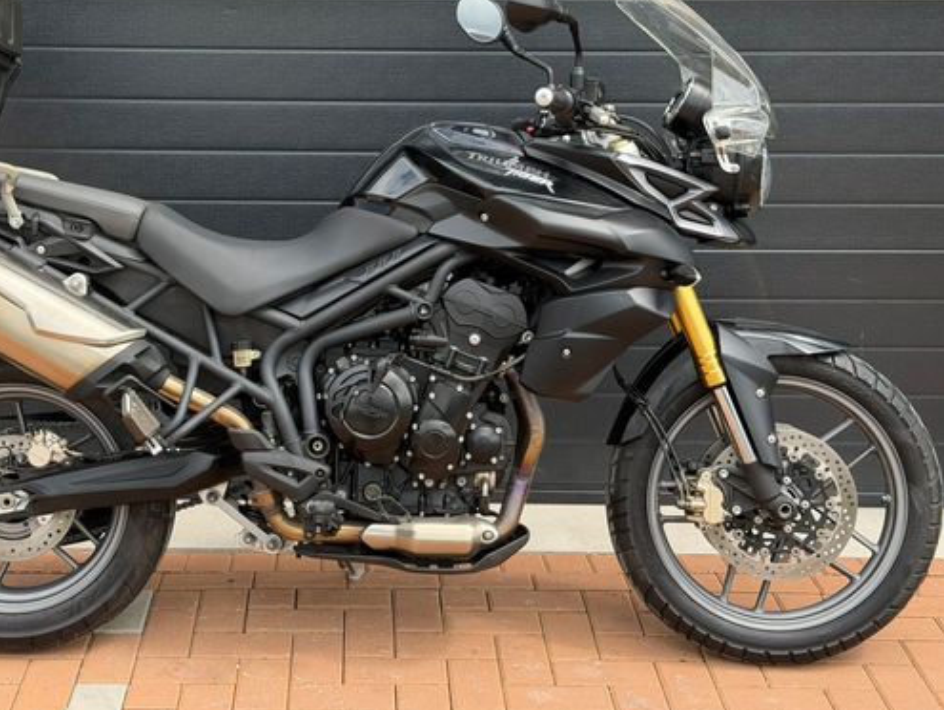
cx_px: 359
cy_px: 281
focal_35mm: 62
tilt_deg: -12.8
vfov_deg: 23.6
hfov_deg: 31.1
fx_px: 1692
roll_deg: -0.4
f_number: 1.78
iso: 80
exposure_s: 1/1242
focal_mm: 6.76
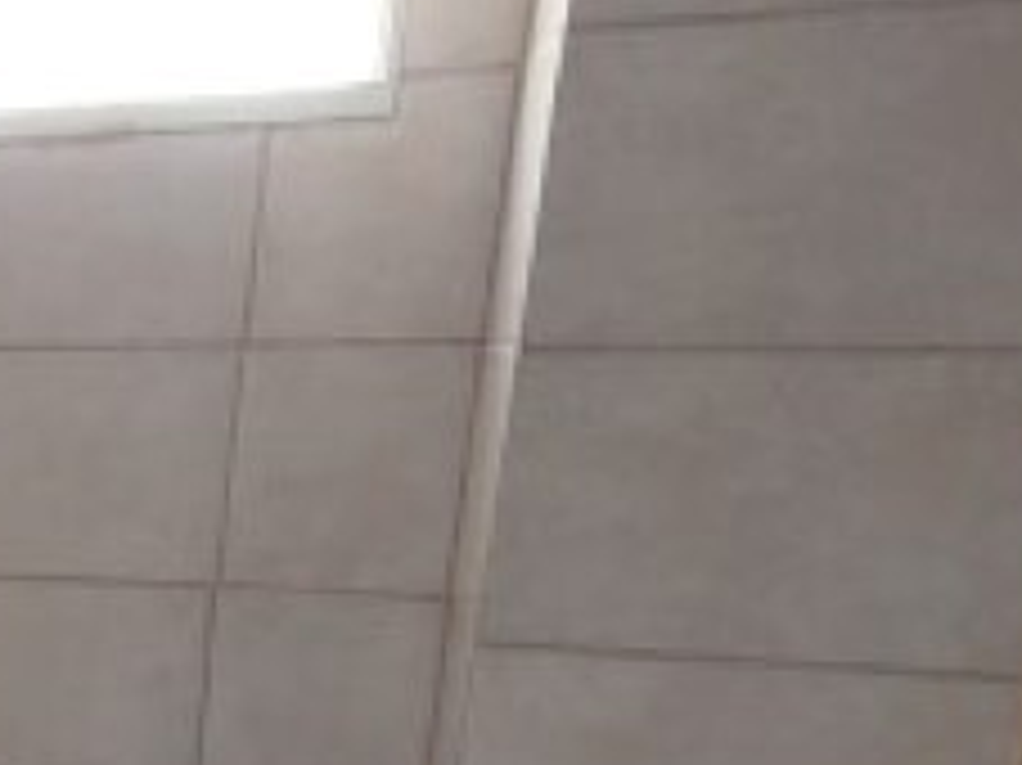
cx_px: -639
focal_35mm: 55
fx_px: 1623
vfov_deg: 25.3
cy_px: 752
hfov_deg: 24.2
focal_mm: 1.74
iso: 320
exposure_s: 1/25
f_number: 2.2
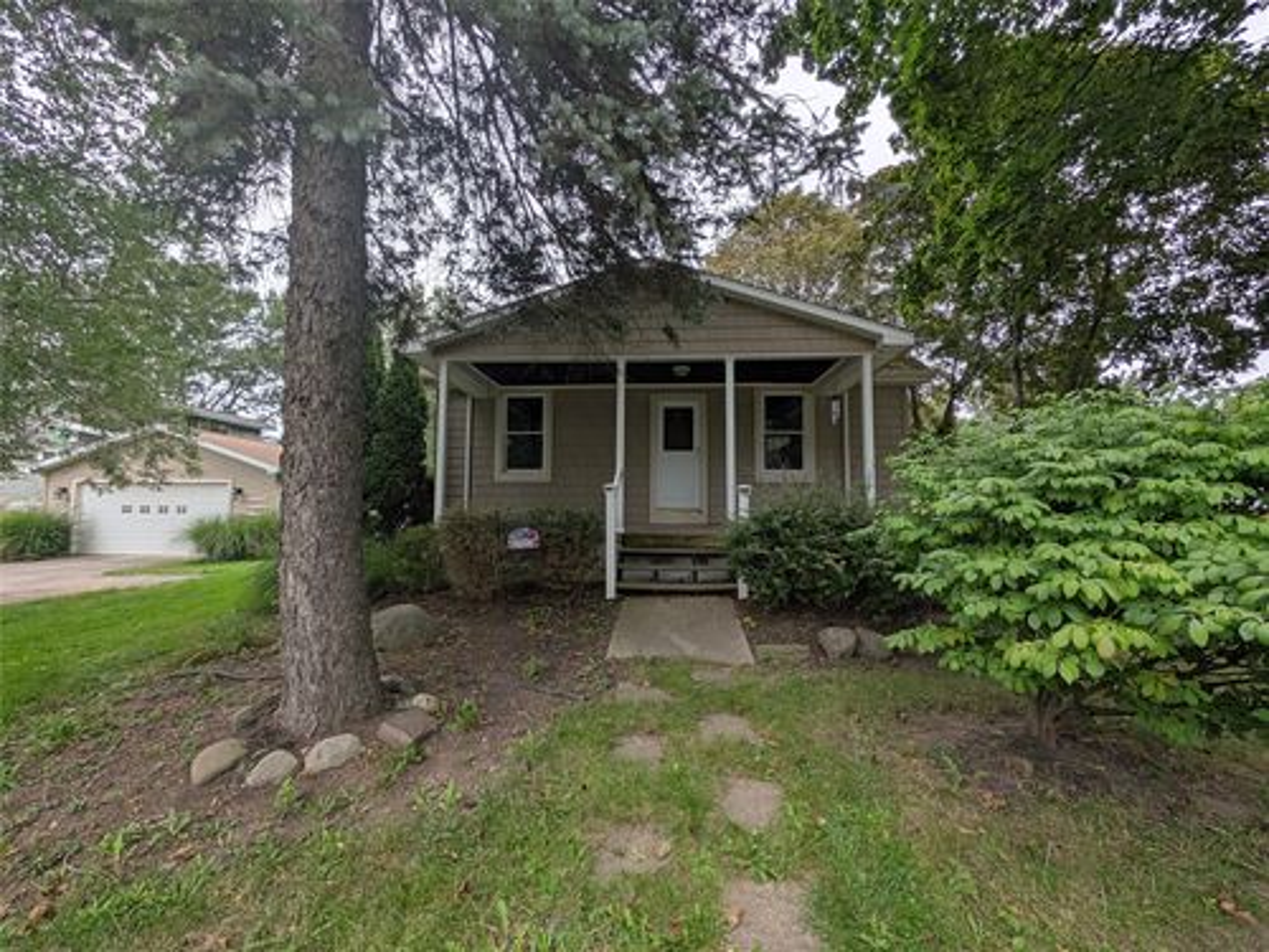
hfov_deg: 110.5
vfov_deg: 94.5
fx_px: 440
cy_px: 476
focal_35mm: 12
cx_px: 634
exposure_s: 1/873
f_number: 1.7
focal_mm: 2.02
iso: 53
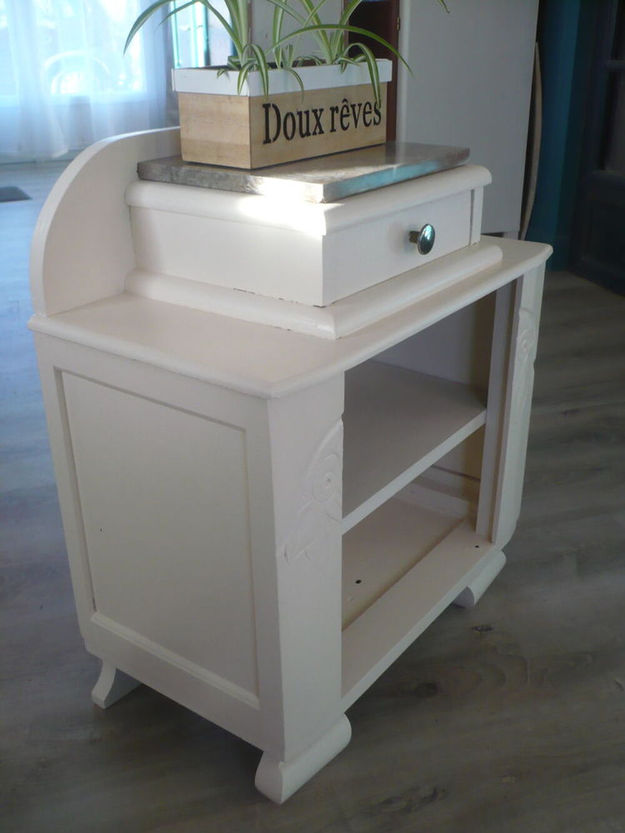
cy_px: 416
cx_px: 312
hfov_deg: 40.7
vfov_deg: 52.6
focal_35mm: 35
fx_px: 842
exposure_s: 1/60
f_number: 2.8
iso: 200
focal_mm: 5.8
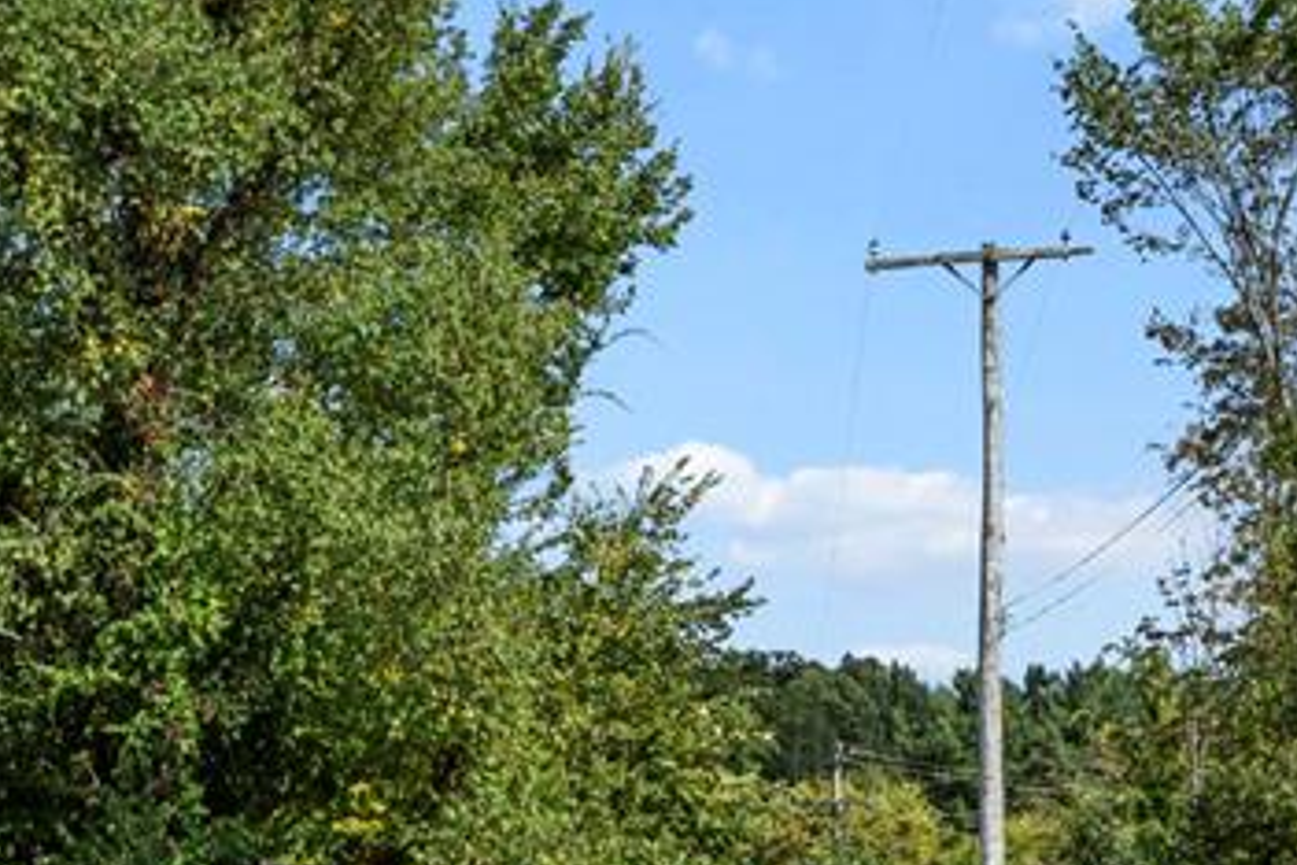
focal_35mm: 102
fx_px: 3675
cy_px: 994
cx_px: 333
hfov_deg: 19.9
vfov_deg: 13.1
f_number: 8
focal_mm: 35
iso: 400
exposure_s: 1/640
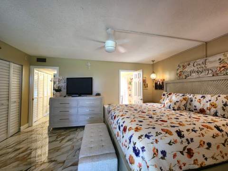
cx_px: 114
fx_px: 86
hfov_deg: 106.2
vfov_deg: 89.8
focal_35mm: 13
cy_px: 86
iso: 400
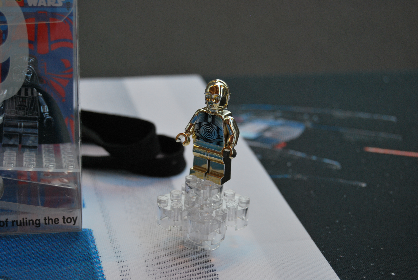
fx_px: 959
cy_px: 140
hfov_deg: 24.6
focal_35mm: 82
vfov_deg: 16.6
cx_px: 209
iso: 400
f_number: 5.6
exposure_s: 1/40
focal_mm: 55
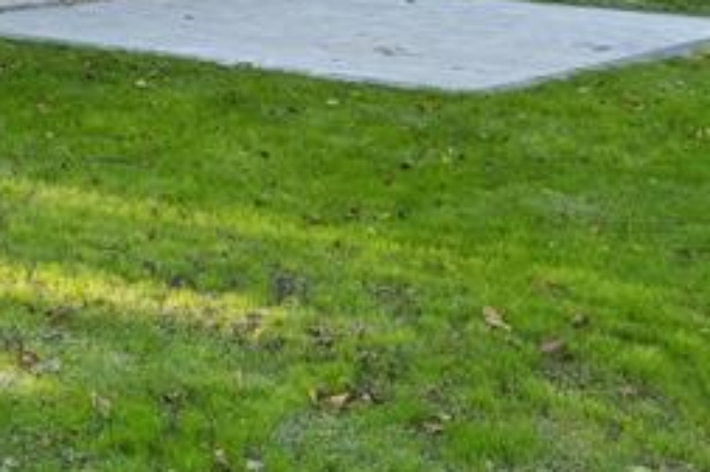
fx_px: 1517
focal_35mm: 77
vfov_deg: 15.4
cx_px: -278
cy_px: -354
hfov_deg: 22.7
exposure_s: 1/125
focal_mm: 19
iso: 320
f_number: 8
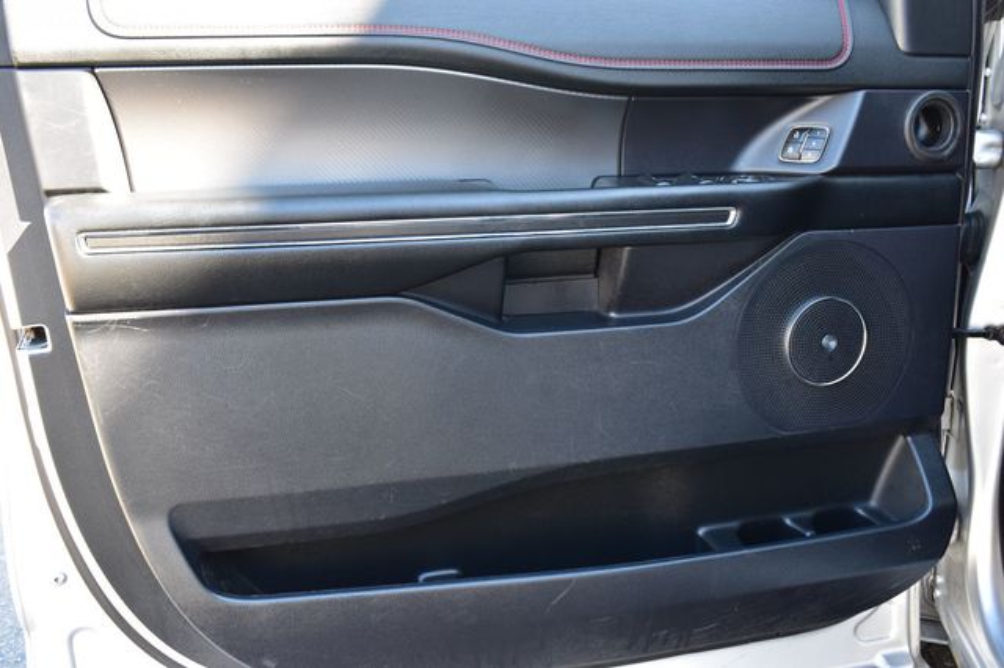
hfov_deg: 55.1
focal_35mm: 34
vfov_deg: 38.3
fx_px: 962
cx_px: 502
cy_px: 334
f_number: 7.1
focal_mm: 23
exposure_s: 1/30
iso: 400
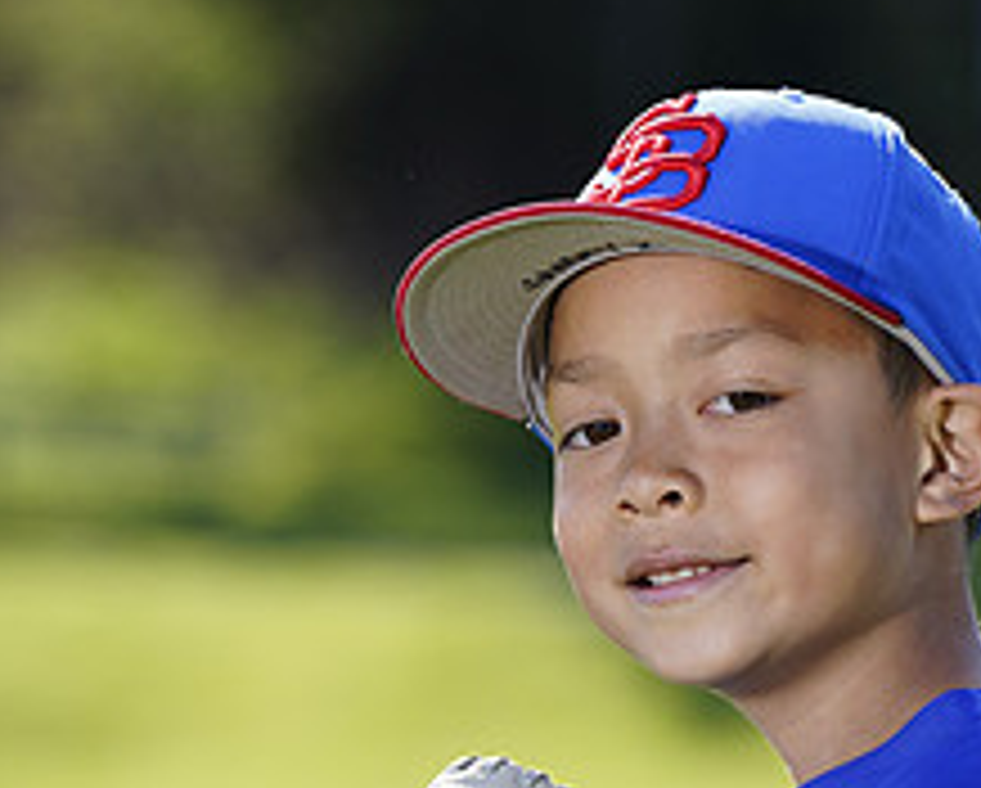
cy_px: 946
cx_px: 776
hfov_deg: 3.9
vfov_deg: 3.1
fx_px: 14507
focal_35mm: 499
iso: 100
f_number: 5
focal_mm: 200
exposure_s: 1/250
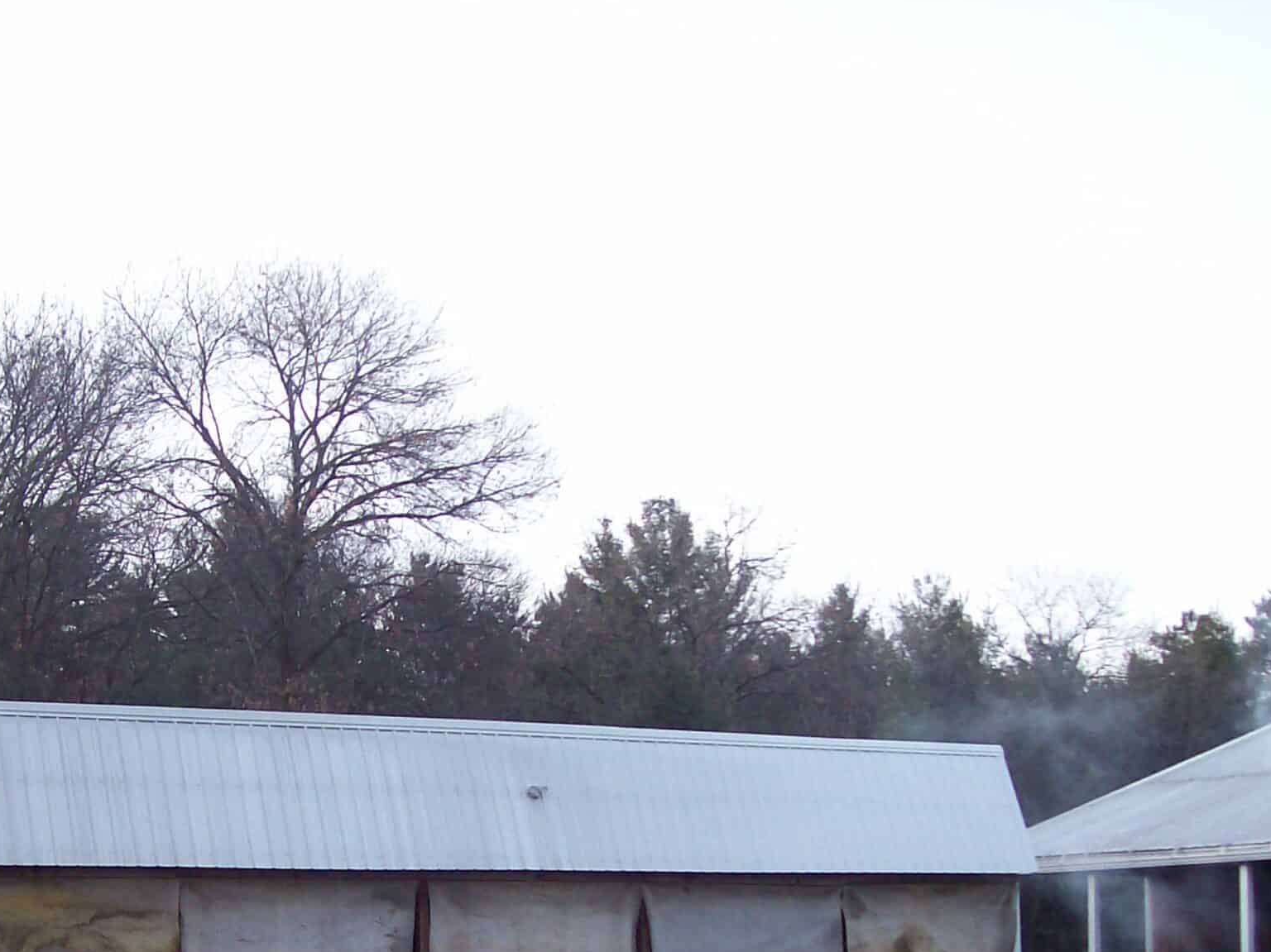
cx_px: 453
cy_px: 776
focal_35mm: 60
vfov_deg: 24.0
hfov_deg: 32.0
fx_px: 2202
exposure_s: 1/429
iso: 80
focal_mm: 6
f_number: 2.7
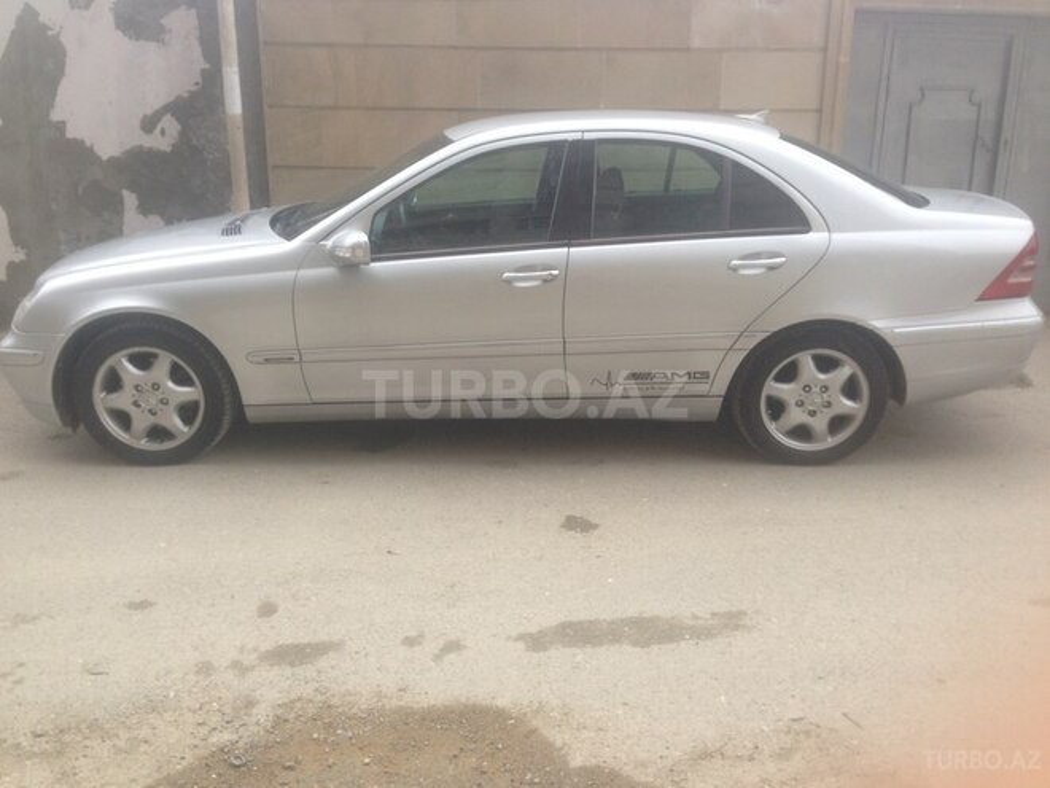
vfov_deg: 42.9
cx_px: 525
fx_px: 1001
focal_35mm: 33
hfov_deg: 55.4
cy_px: 394
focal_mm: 4.12
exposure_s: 1/361
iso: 50
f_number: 2.4
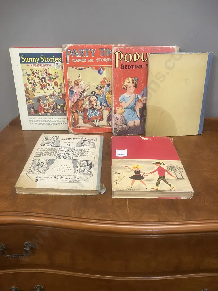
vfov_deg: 63.4
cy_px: 146
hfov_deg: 49.7
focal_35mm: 28
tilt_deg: -31.0
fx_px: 235
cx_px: 109
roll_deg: -2.0
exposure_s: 1/50
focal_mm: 3.99
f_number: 1.8
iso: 160
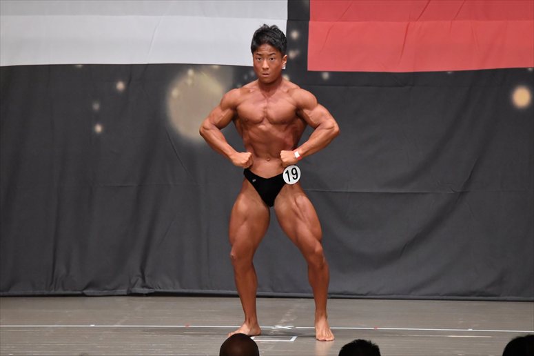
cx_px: 267
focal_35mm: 240
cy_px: 178
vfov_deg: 5.7
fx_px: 3558
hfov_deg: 8.6
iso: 6400
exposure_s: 1/400
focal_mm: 160
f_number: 5.6
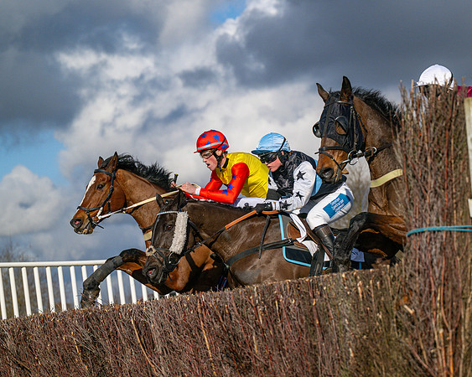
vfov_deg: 12.7
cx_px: 307
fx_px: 1691
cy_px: 179
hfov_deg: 15.9
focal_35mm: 121
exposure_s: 1/12800
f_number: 4
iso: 400
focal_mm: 98
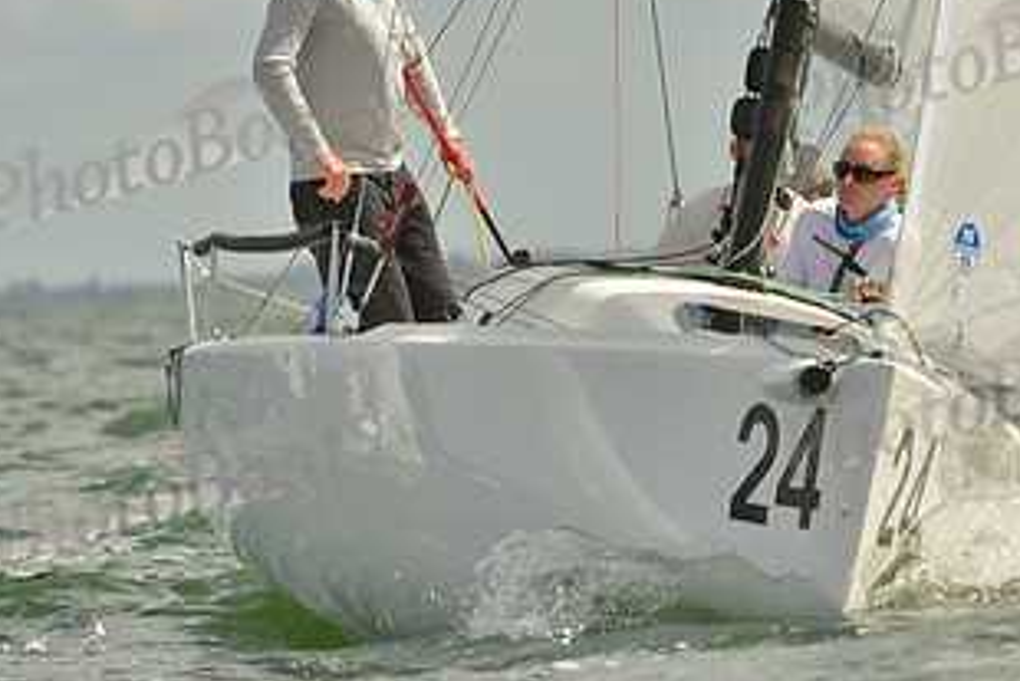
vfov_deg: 2.2
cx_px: 612
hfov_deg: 3.2
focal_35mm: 637
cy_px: 271
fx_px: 18056
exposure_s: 1/1000
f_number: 9
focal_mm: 340
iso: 280
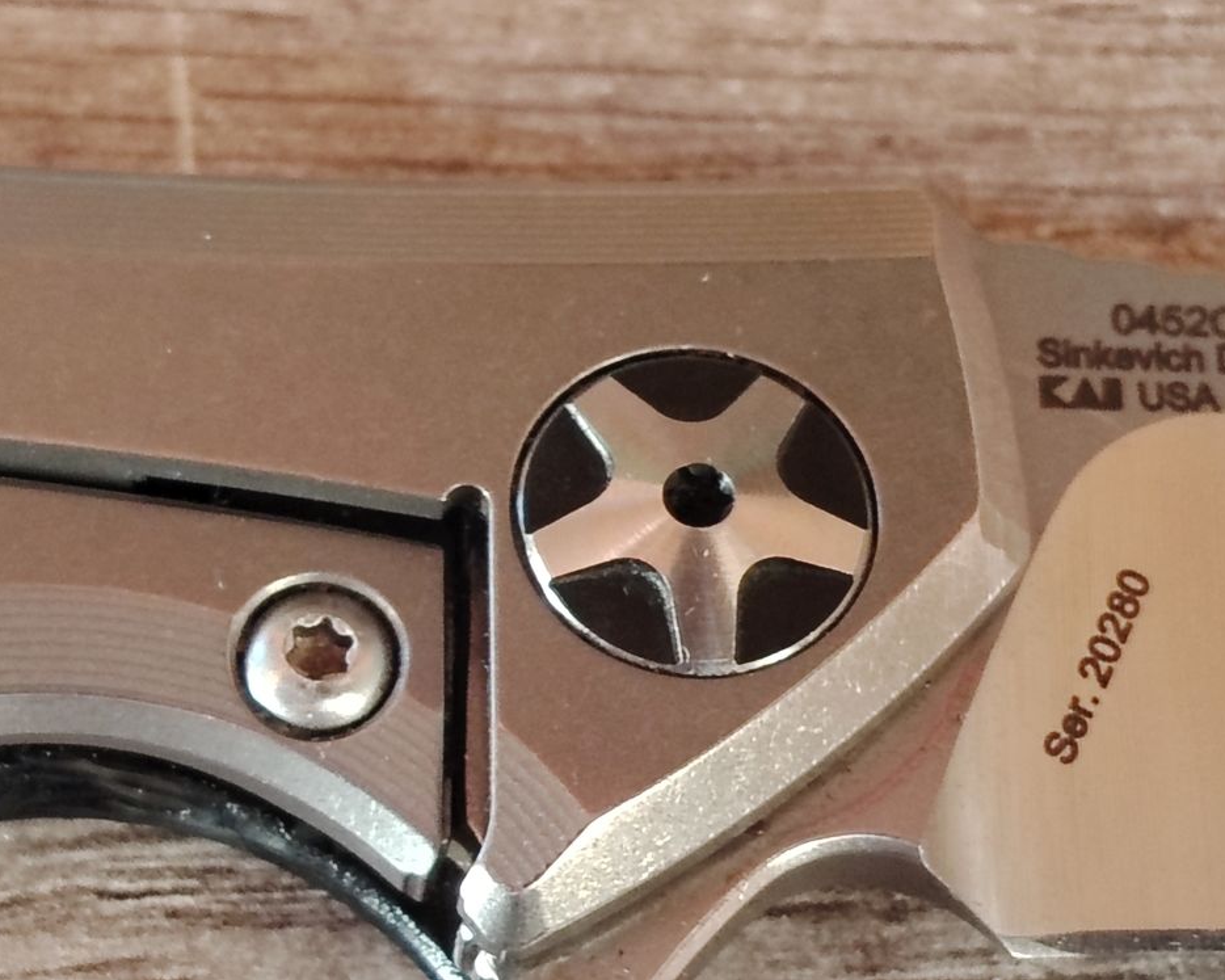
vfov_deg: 13.3
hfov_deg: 16.6
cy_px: 489
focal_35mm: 116
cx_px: 649
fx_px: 4205
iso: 3088
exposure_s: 1/20
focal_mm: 5.25
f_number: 1.75
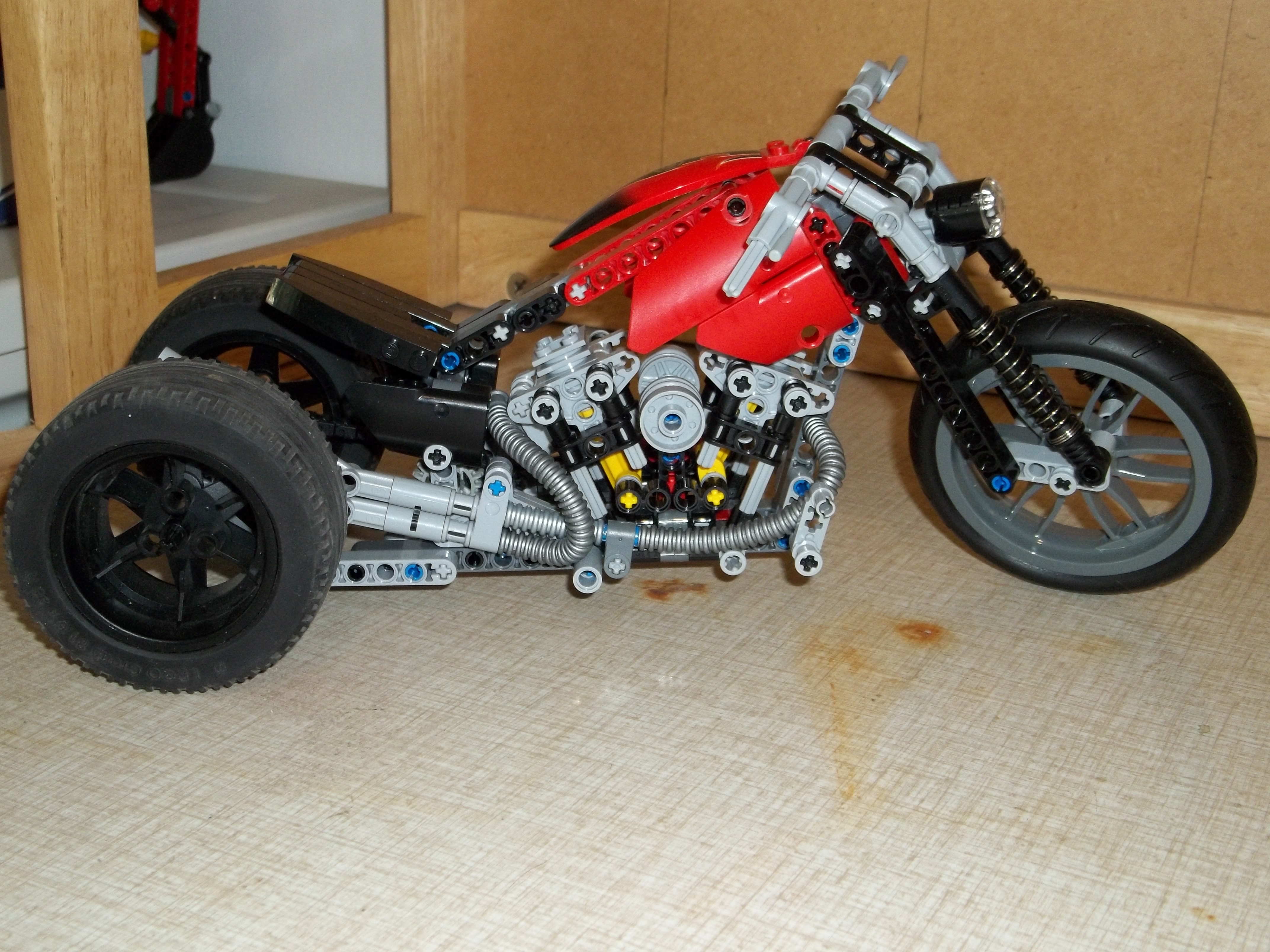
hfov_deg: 41.2
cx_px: 635
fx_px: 1688
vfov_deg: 31.5
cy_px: 476
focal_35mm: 46
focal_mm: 8.3
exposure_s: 1/40
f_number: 3.7
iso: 160
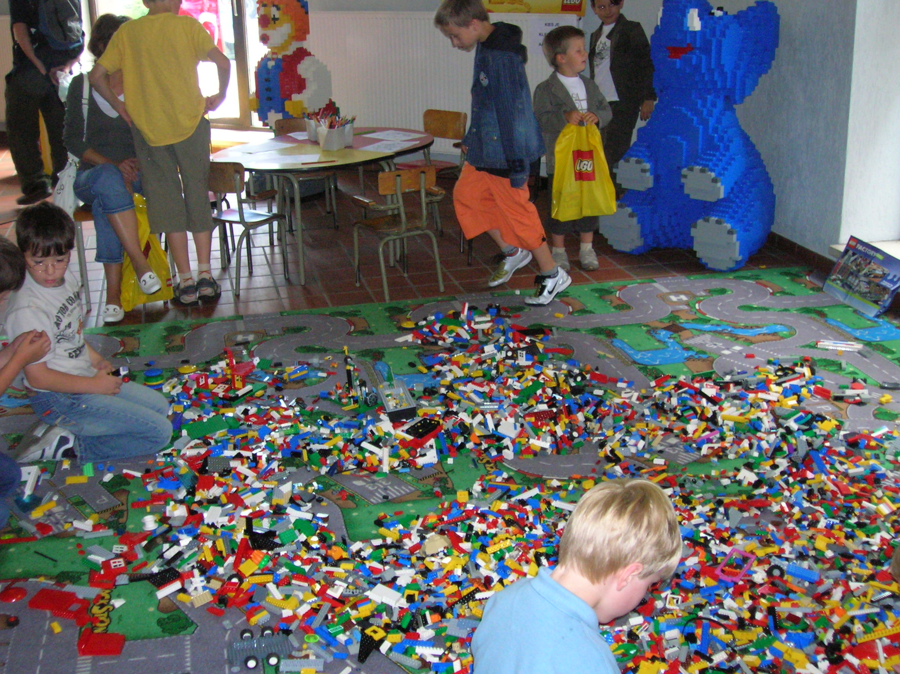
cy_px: 337
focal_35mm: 42
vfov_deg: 34.3
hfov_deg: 44.8
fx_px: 1091
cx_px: 450
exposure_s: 1/60.1
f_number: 3.1
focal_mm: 7
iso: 200
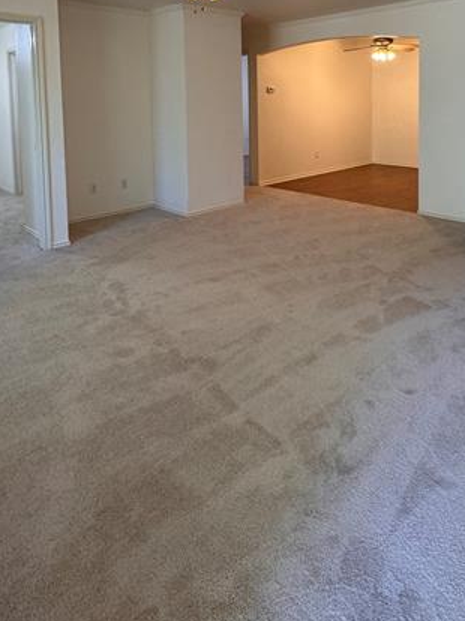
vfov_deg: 61.8
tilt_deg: -3.8
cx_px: 309
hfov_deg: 52.0
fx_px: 466
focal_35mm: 26
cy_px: 126
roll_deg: +1.2
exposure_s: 1/120
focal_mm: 2.22
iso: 250
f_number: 2.2
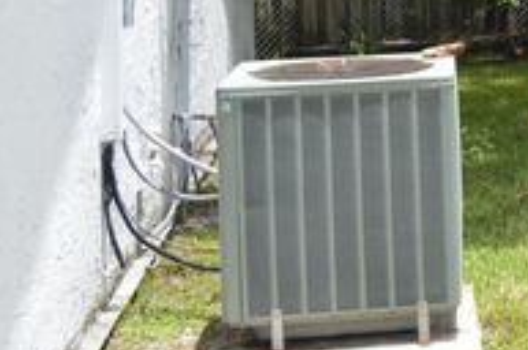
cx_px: 867
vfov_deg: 10.2
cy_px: -212
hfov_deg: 14.5
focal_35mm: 129
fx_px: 1889
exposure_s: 1/200
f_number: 7.1
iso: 100
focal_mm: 26
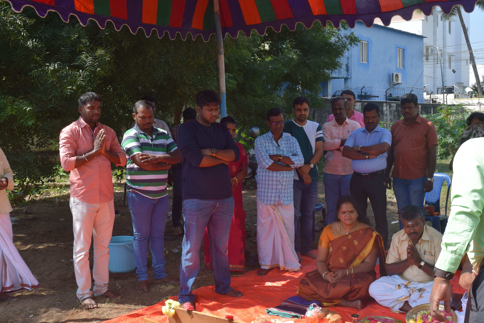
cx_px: 295
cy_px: 182
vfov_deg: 31.9
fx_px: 565
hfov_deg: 46.1
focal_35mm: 42
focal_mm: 22
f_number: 9
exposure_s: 1/320
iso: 200
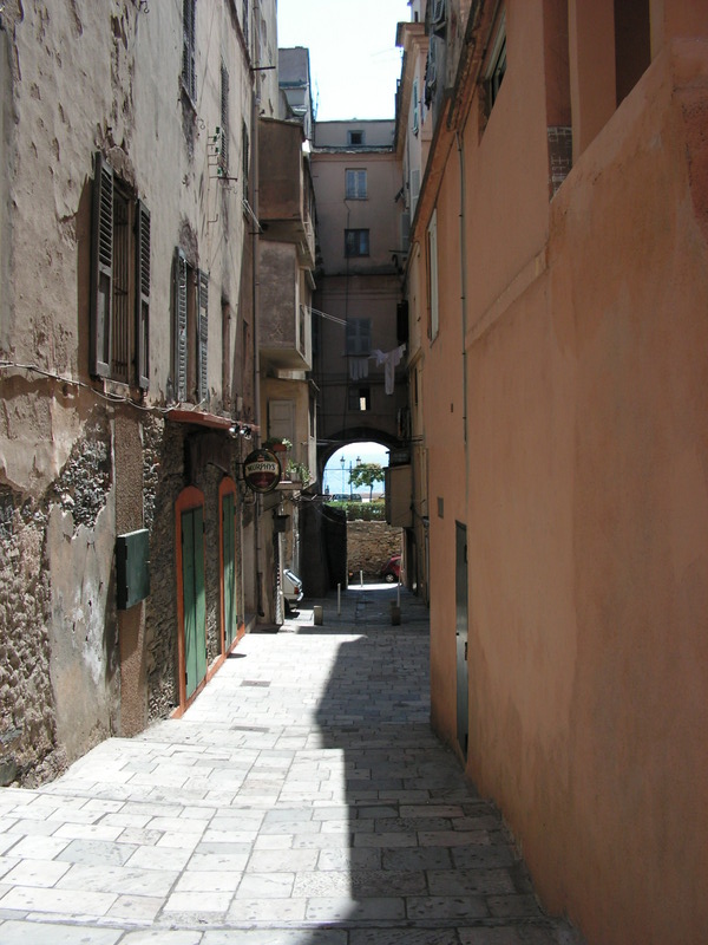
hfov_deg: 39.7
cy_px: 472
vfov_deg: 51.4
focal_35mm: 36
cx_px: 354
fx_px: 982
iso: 50
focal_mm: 6
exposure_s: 1/400
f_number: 3.2
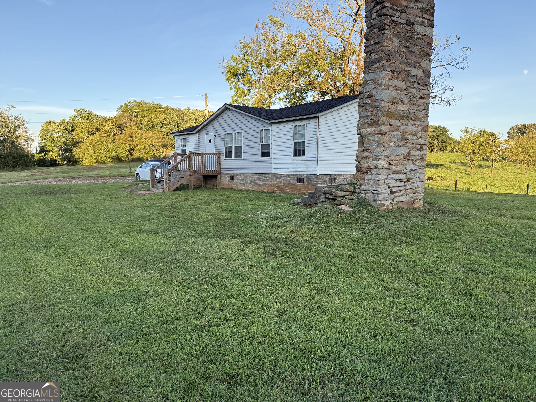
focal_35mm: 24
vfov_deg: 56.8
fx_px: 372
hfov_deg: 71.6
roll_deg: +0.5
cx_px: 268
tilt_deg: -4.7
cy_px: 201
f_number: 1.78
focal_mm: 6.76
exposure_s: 1/979
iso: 100
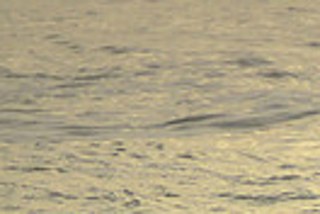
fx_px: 21536
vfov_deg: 0.6
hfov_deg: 0.9
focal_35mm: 2423
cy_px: 288
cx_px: 923
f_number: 5.6
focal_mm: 400
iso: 400
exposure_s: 1/2000
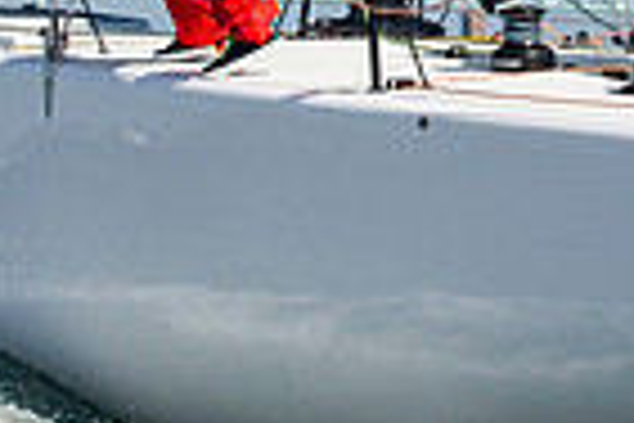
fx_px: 6833
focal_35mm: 388
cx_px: 583
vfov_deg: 3.5
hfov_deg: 5.3
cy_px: -112
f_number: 4.5
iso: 320
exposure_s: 1/2500
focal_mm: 86
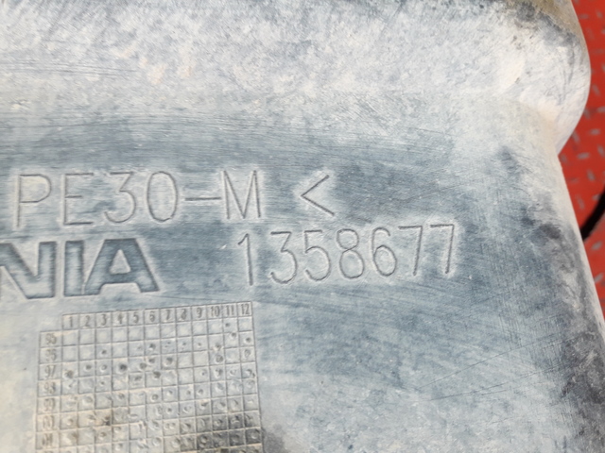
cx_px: 302
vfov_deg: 49.7
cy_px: 226
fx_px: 489
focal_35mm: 28
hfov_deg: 63.4
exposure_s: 1/100
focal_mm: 3.7
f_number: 1.9
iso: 64
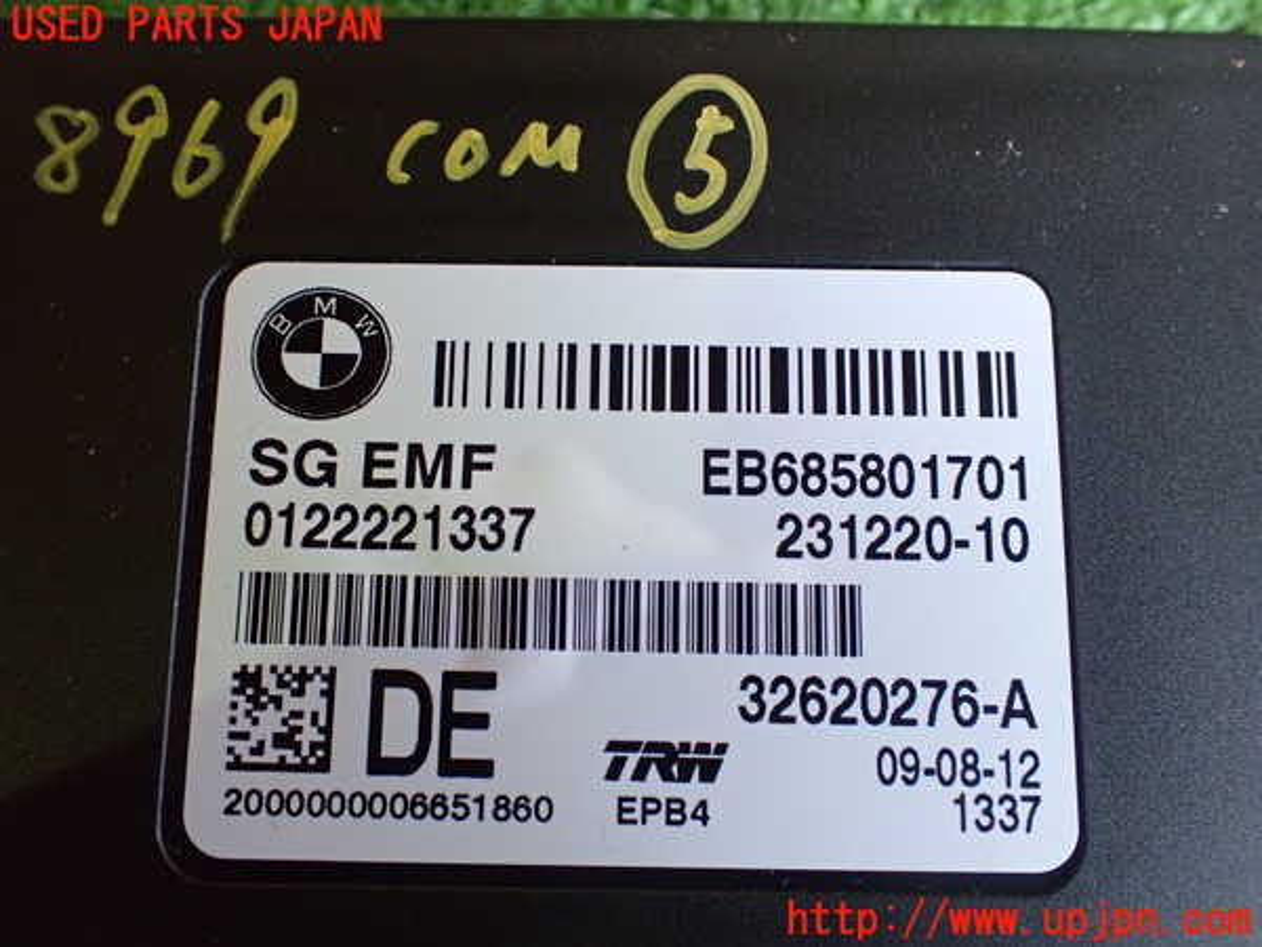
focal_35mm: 32
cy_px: 474
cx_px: 631
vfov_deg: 44.2
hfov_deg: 56.8
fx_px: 1167
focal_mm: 5.79
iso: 800
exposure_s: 1/80
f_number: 2.4
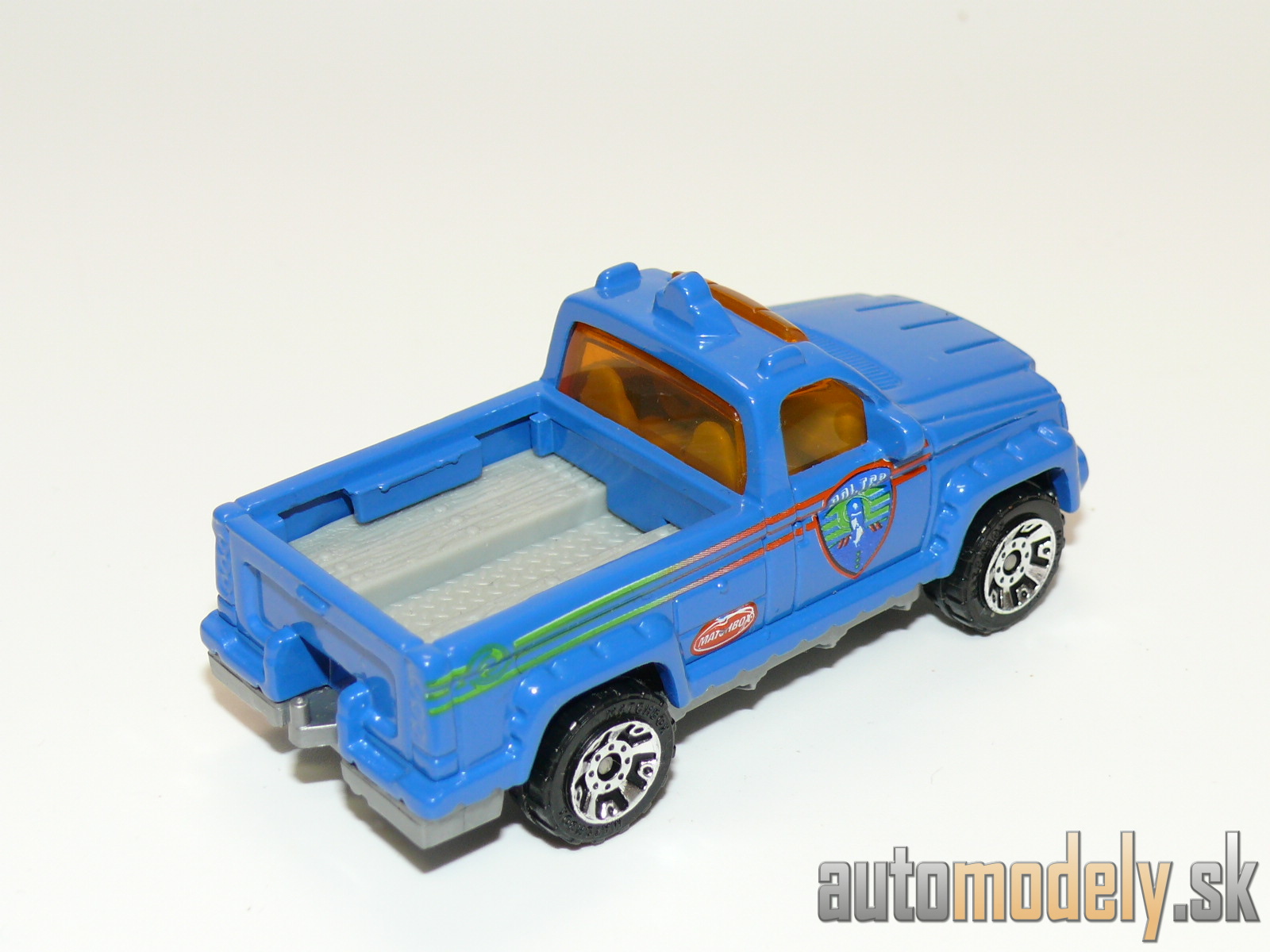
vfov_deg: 19.9
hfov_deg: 26.3
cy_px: 476
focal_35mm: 74
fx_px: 2715
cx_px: 635
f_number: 4
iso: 100
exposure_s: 1/30
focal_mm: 11.2
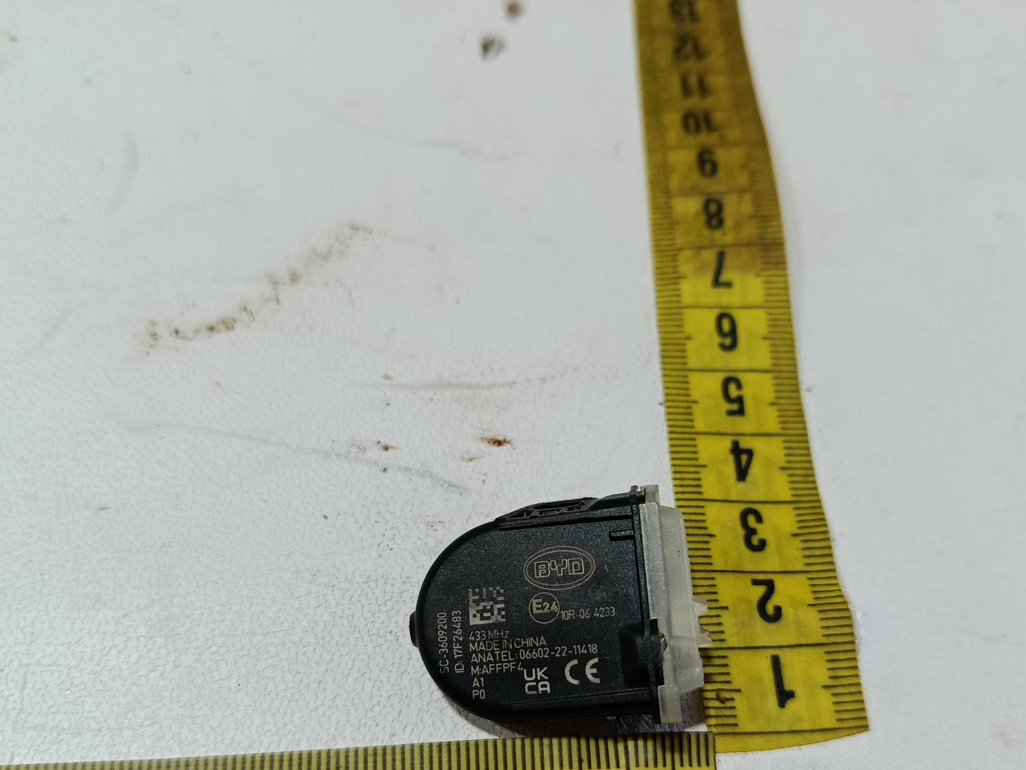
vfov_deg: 43.6
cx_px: 540
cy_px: 512
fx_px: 948
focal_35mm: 32
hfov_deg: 56.8
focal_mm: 5.24
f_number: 1.7
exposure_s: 1/120
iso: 178
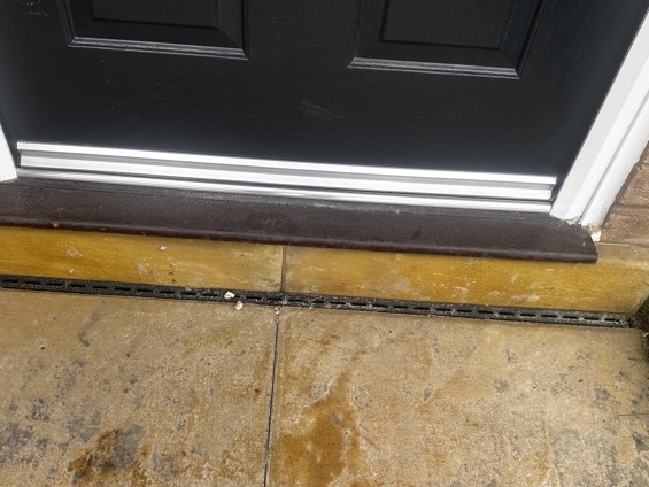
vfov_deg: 41.6
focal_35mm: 34
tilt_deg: -51.0
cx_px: 320
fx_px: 638
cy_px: 288
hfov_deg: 53.9
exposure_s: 1/672
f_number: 1.78
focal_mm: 6.86
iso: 80
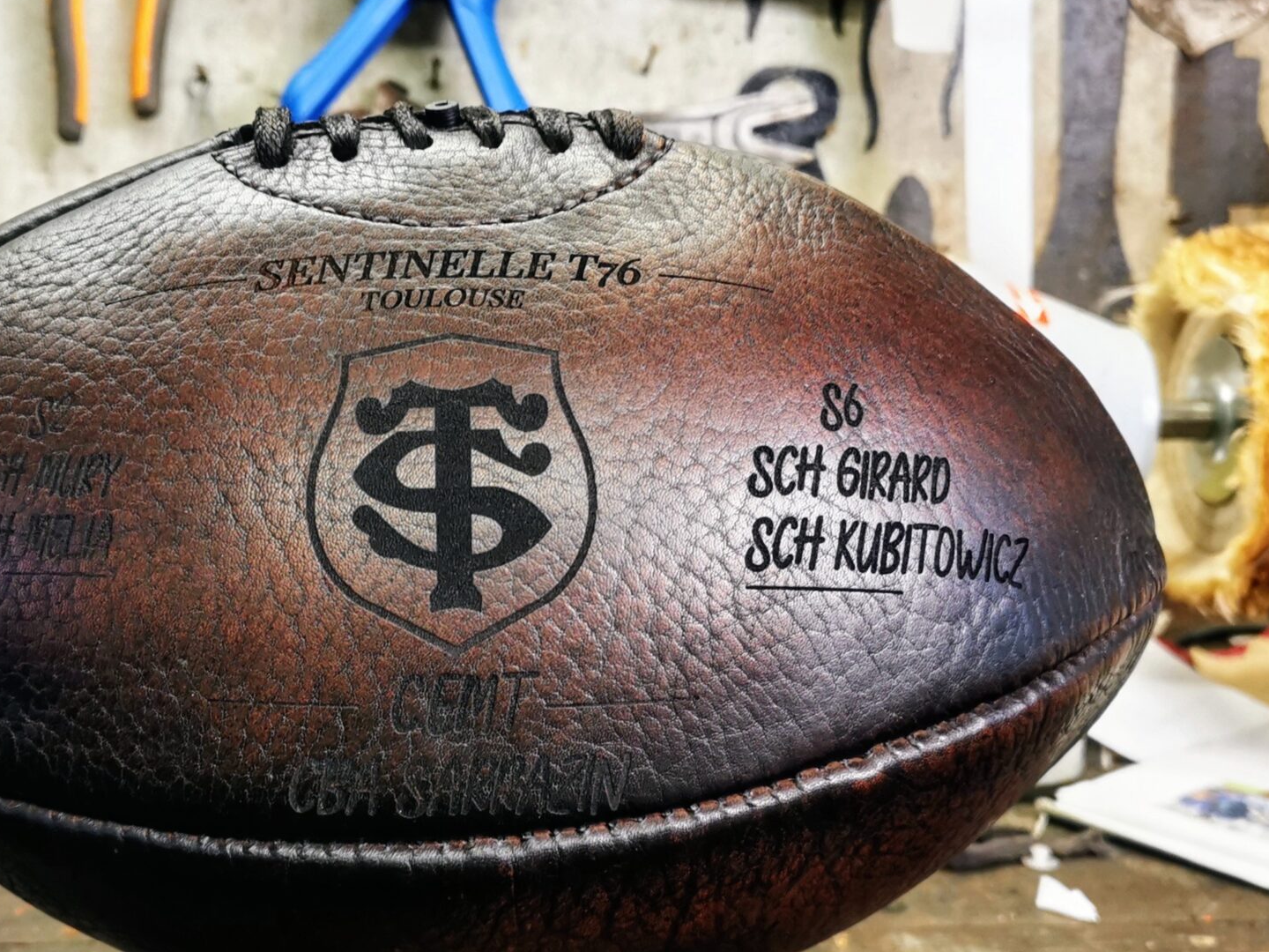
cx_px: 468
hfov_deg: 39.4
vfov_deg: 30.2
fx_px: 1760
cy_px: 558
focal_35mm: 48
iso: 200
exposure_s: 1/50
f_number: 1.8
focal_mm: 5.58
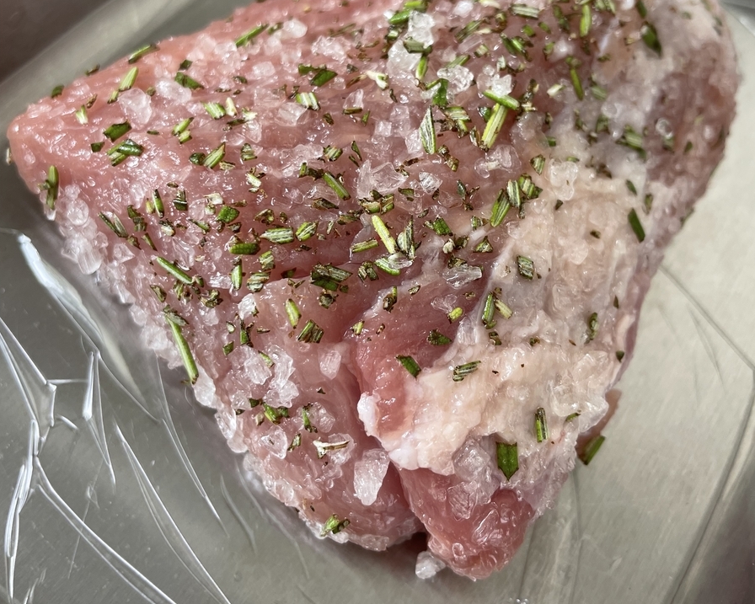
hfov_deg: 52.8
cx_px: 378
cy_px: 206
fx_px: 760
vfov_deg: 42.8
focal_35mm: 34
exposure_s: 1/121
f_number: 1.6
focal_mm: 4.2
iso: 64
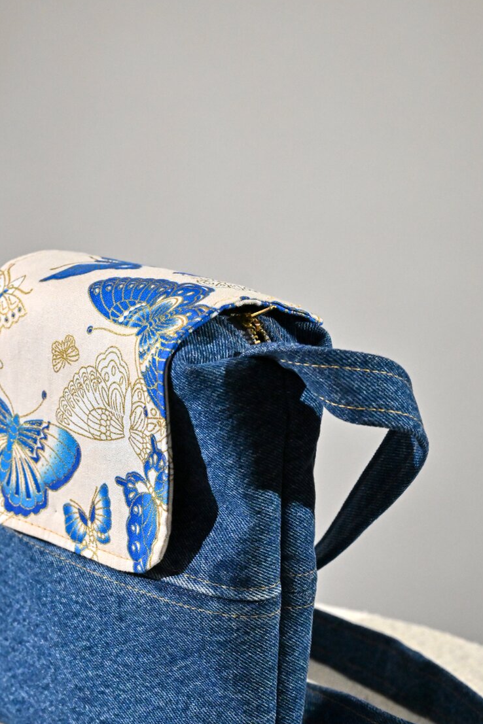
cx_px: 138
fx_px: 2214
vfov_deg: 18.6
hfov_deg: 12.4
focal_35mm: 110
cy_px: 446
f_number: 6.3
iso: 2500
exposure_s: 1/500
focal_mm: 70
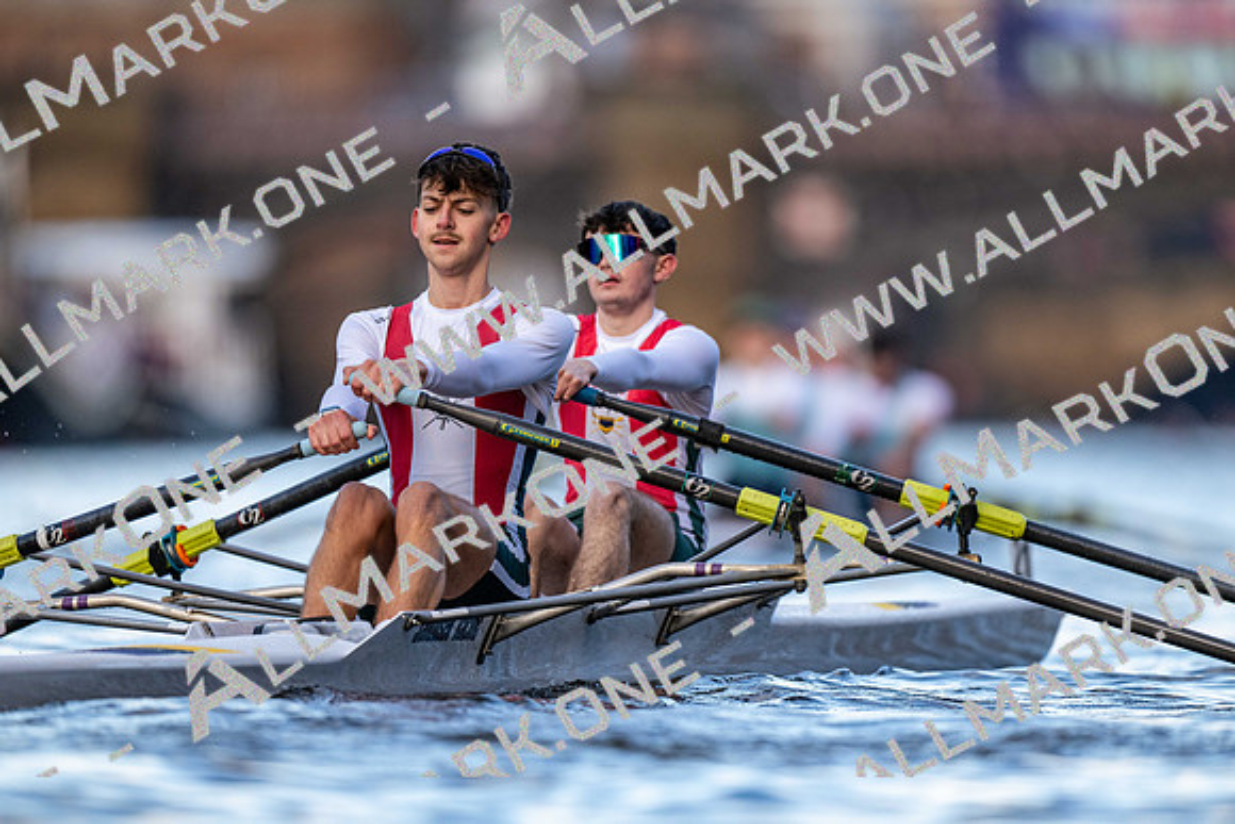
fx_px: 20587
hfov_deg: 3.4
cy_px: 412
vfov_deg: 2.3
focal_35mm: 600
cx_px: 618
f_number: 4
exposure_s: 1/2500
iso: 1250
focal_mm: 600
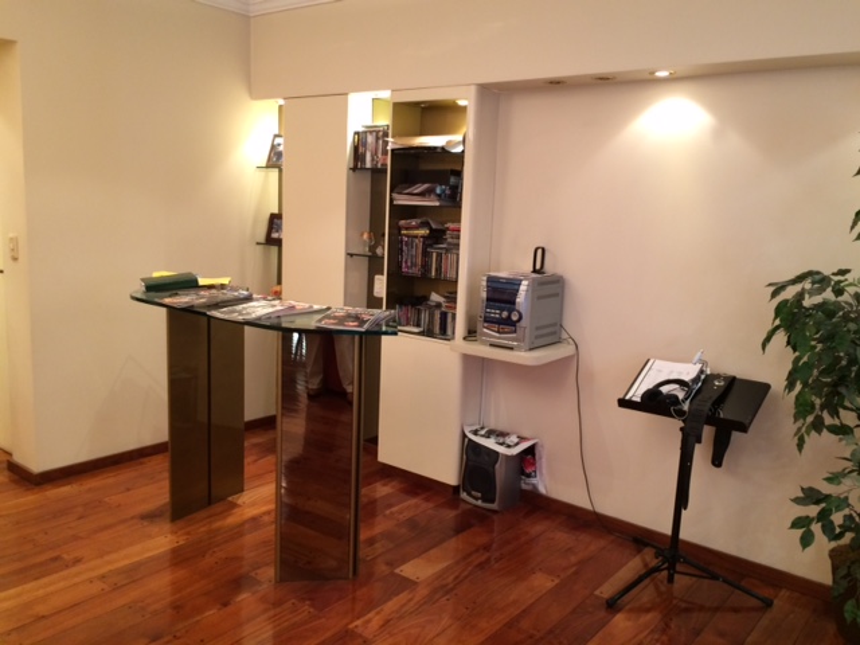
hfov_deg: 61.7
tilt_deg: -10.9
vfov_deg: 48.2
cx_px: 430
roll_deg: -1.3
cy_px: 322
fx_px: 720
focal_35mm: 29
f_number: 2.2
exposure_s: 1/33
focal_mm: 4.15
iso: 125
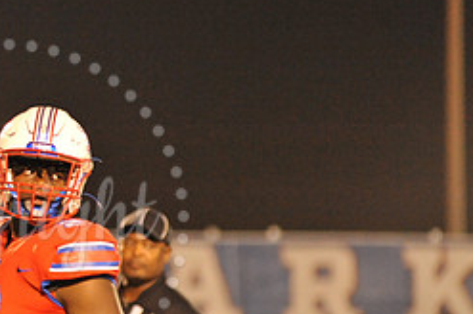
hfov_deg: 4.4
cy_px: 220
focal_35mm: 470
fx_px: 6167
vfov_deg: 2.9
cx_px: 6
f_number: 3.5
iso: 5000
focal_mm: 200
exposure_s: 1/200
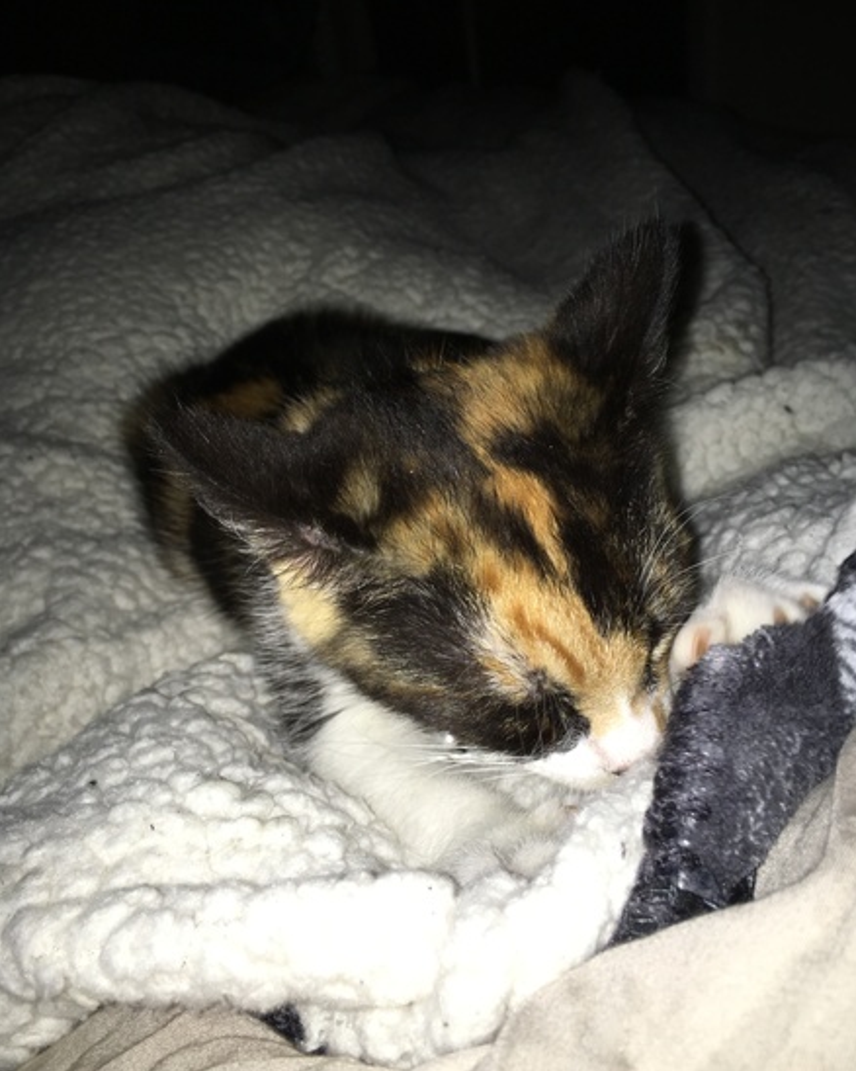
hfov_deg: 47.1
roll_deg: +9.3
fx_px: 982
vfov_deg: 57.2
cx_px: 424
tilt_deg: -29.8
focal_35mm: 31
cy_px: 567
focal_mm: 4.15
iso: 25
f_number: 2.2
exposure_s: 1/94
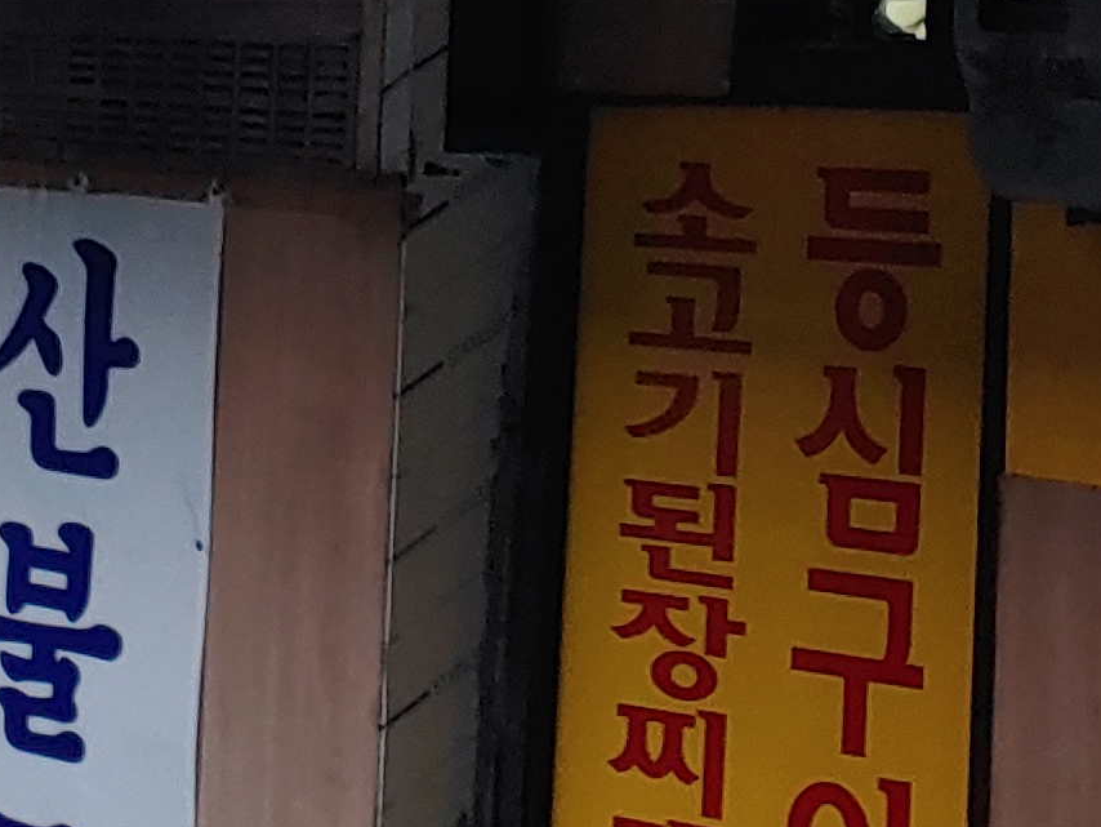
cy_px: -172
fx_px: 3754
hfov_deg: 16.7
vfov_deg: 12.3
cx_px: 480
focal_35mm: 118
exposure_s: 1/40
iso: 150
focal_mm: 4.23
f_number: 1.5
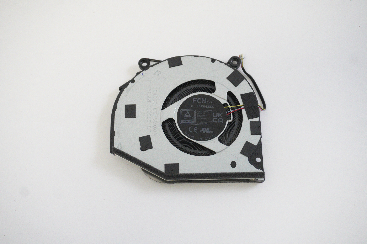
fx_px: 474
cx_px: 184
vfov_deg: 28.9
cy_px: 122
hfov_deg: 42.4
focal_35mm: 46
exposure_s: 1/250
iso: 5000
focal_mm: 31
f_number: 5.6
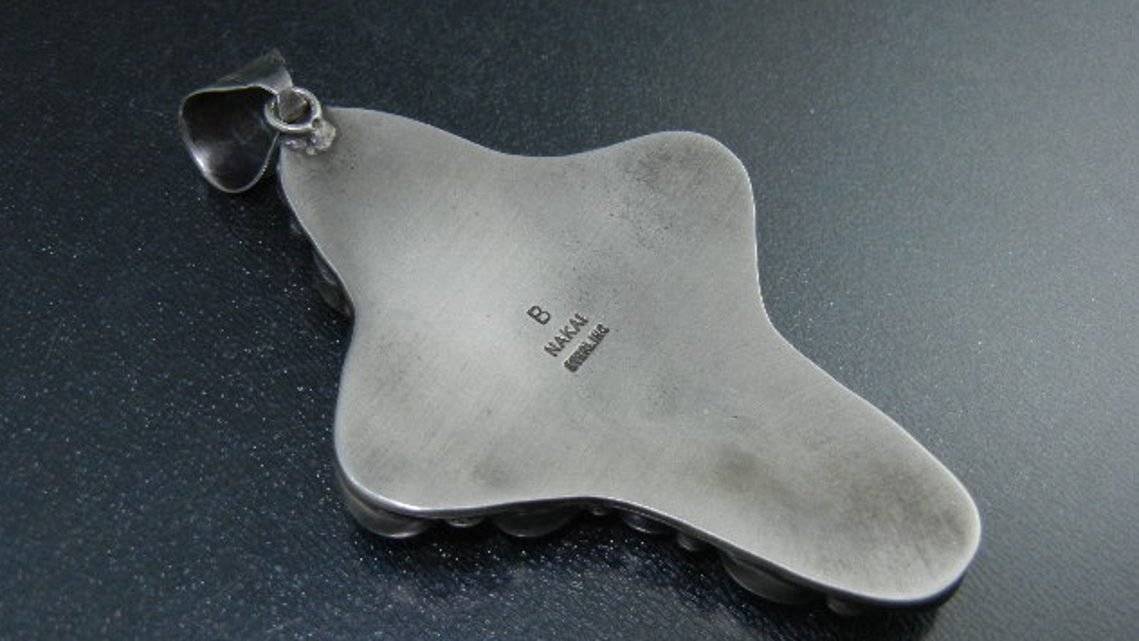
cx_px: 564
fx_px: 1299
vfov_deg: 27.7
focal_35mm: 43
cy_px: 328
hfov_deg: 47.3
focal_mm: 7.1
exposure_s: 1/30
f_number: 7.4
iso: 446
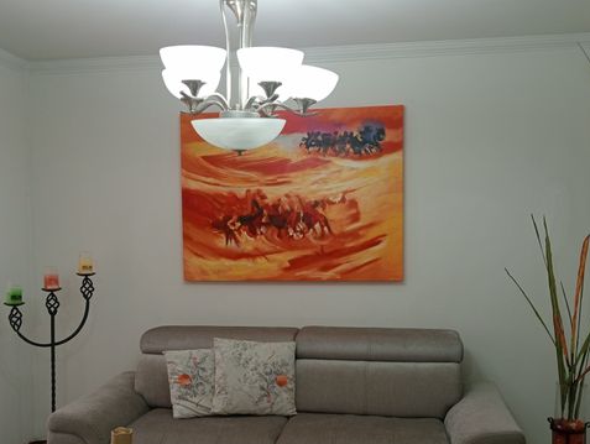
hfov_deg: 47.8
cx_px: 282
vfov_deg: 36.7
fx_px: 666
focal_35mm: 39
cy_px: 268
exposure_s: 1/33.3
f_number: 1.8
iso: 300
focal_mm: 3.98
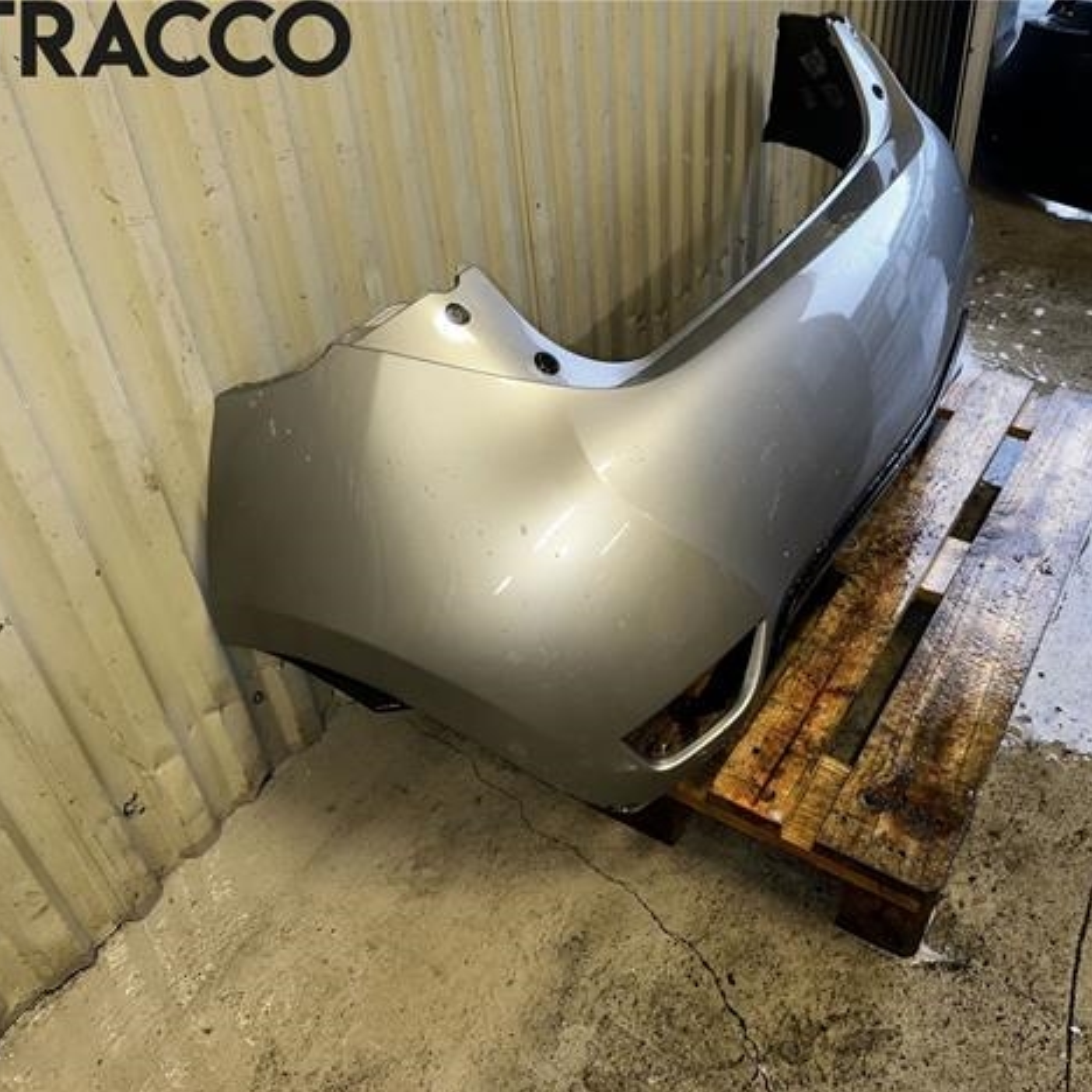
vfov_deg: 55.6
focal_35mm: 29
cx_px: 649
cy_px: 558
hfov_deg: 55.3
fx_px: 1035
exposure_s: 1/30
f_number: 1.78
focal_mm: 6.86
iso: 50
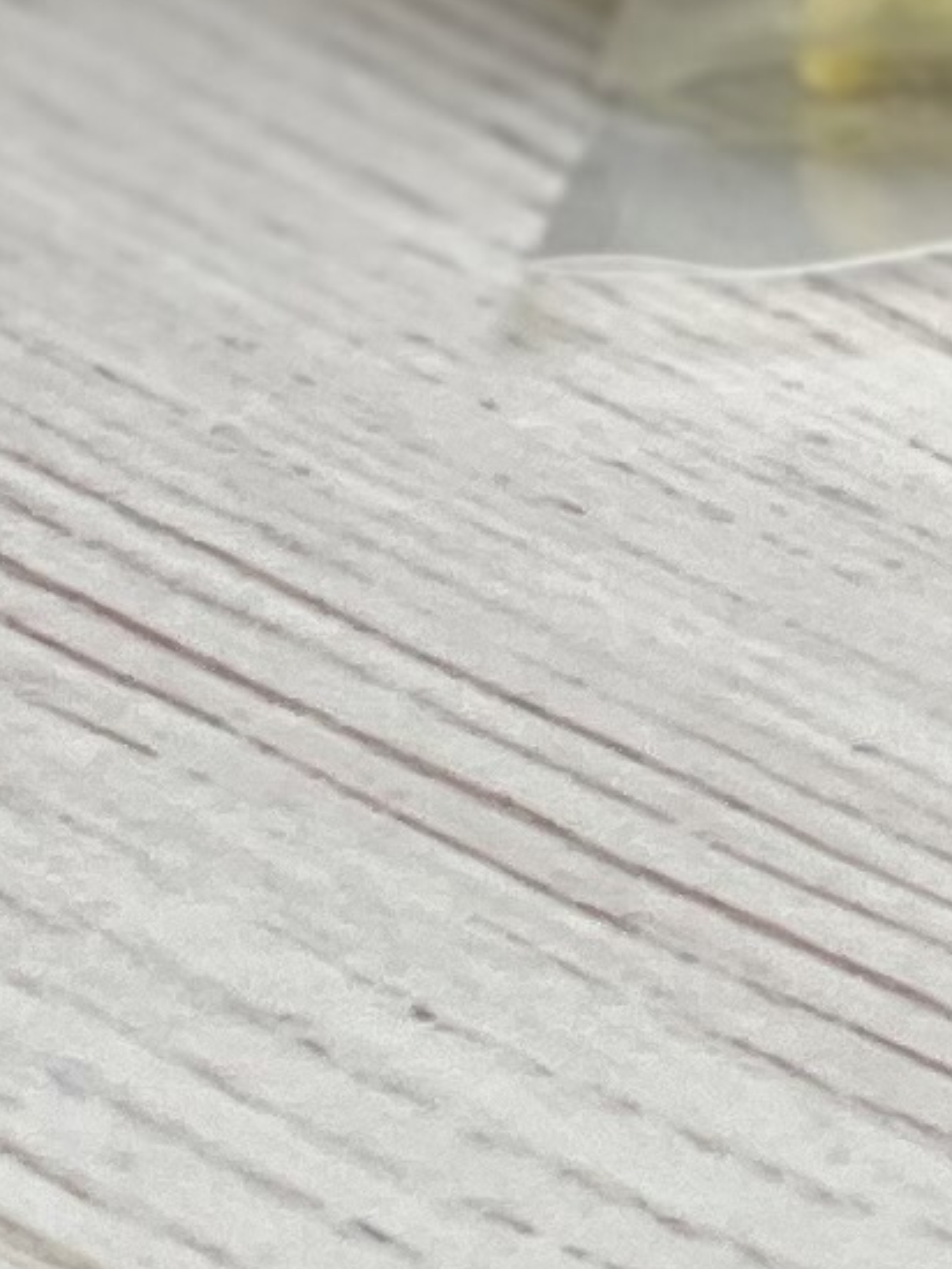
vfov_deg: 3.5
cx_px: 2357
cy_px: -1382
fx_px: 20710
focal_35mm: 565
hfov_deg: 2.6
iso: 50
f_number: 2.8
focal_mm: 9
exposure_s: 1/100
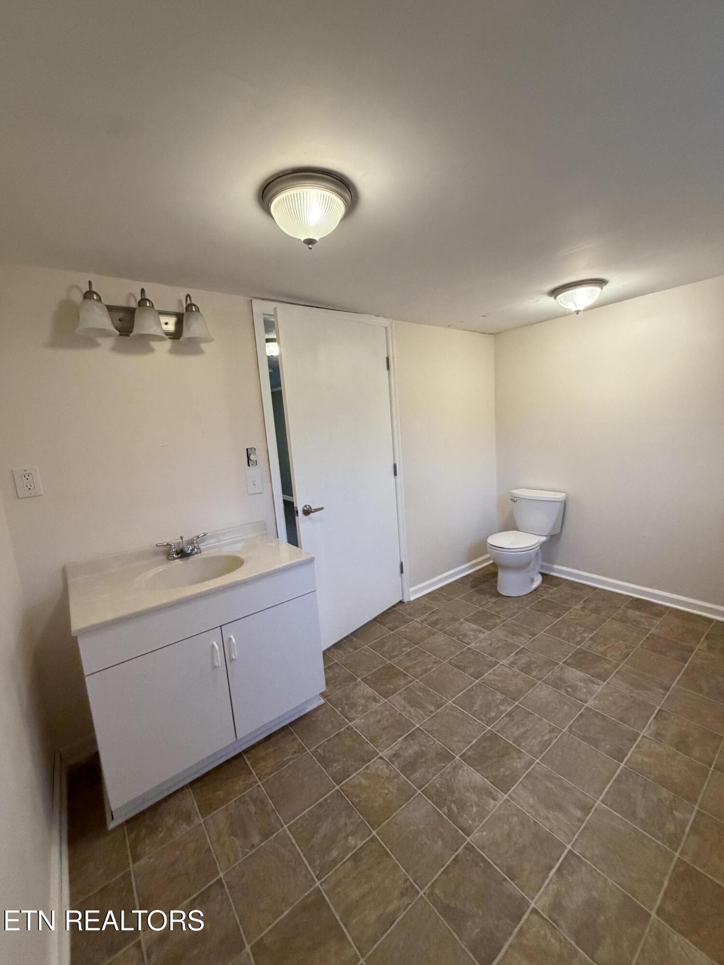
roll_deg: +5.0
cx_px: 362
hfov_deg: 85.7
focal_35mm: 14
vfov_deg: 102.1
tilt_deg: -8.5
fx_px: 390
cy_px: 482
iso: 500
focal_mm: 2.22
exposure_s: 1/60
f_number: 2.2
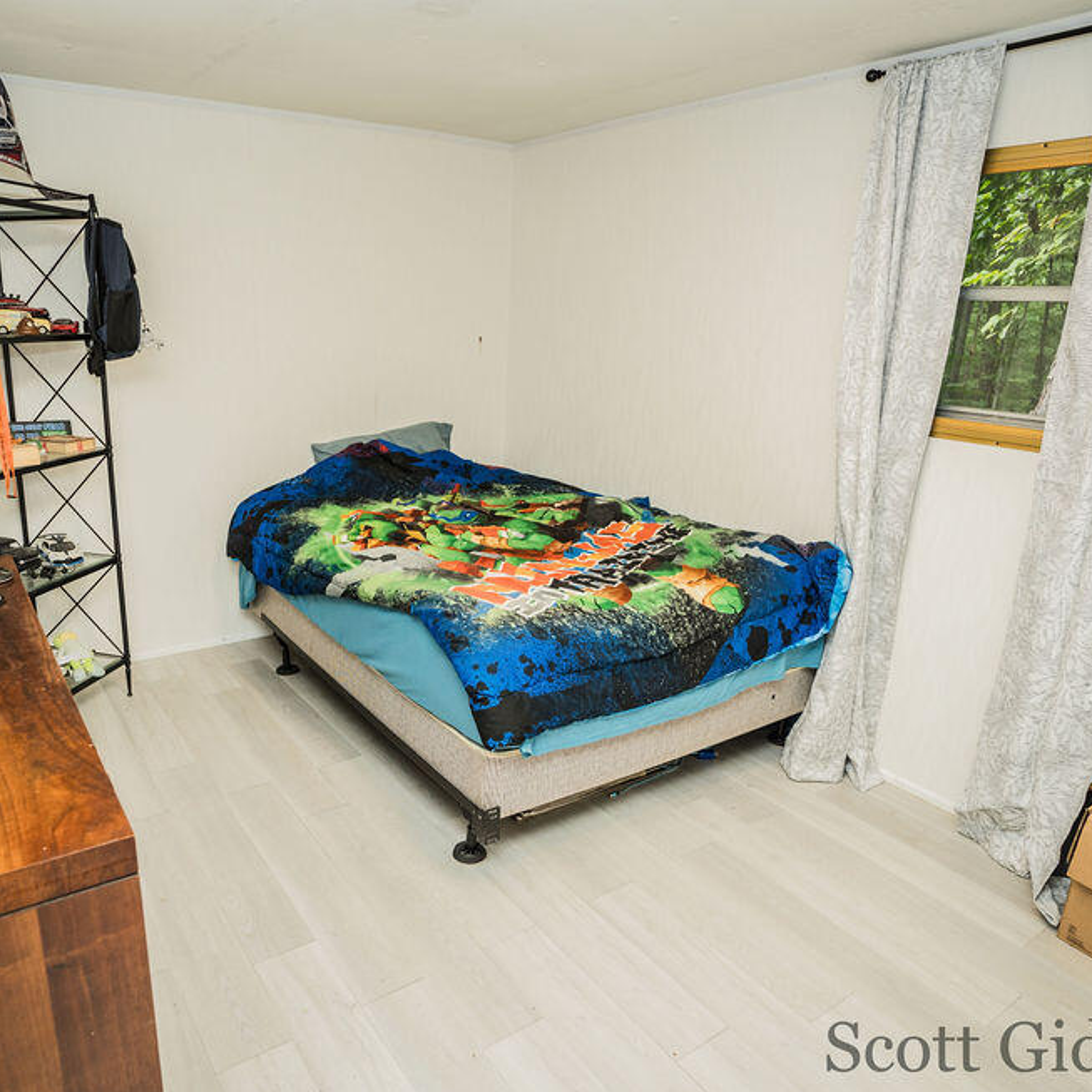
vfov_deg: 65.0
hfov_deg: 64.7
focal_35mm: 24
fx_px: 857
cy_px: 531
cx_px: 468
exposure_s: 1/80
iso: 640
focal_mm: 18
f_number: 3.5
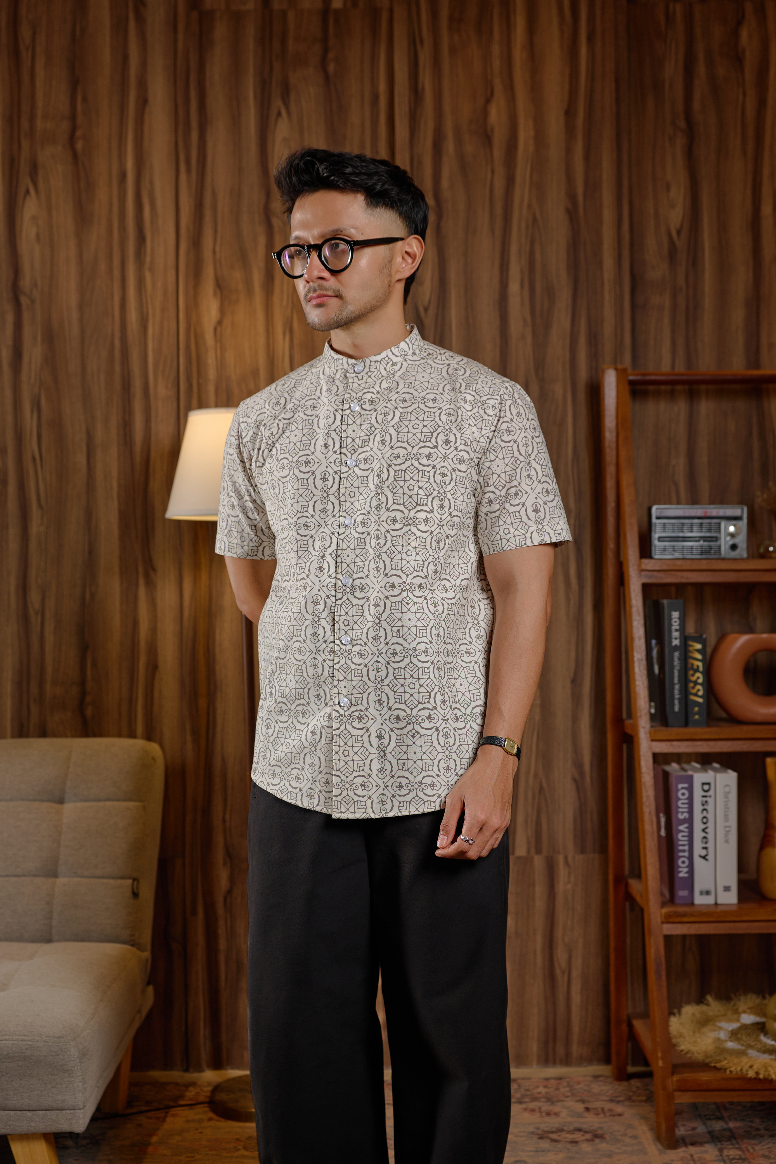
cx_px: 388
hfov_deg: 31.2
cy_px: 582
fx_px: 1390
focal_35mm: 43
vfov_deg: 45.4
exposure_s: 1/160
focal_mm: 43
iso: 250
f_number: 4
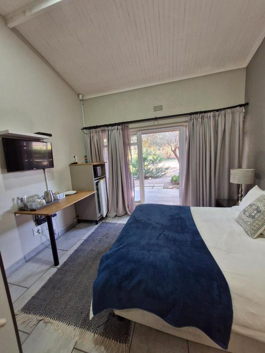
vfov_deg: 106.2
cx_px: 132
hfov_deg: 89.9
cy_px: 176
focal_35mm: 13
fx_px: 133
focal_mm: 1.74
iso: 250
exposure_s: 1/50
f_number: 2.2
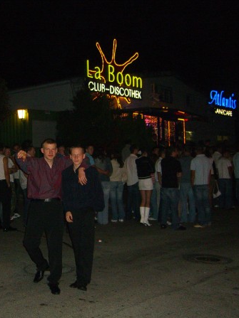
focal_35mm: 51
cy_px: 159
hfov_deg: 27.9
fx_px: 470
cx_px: 47
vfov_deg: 37.5
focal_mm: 7.9
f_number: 2.8
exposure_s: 1/60
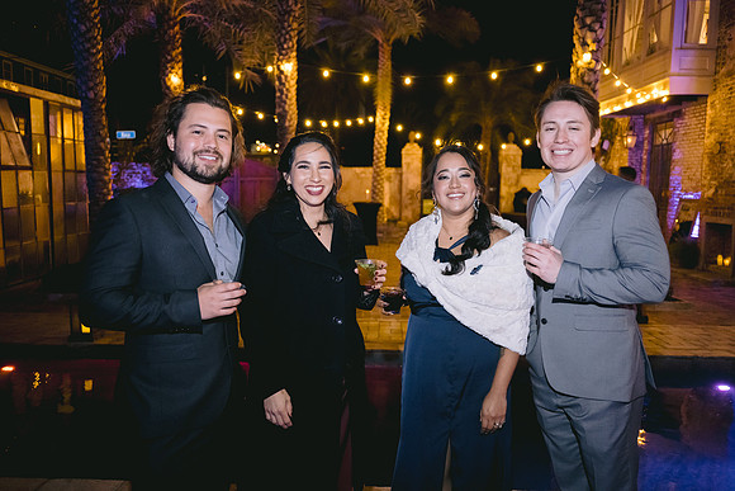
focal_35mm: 28
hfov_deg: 65.5
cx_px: 368
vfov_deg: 46.4
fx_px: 572
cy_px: 246
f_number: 2.8
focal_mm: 28
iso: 3200
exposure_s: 1/80
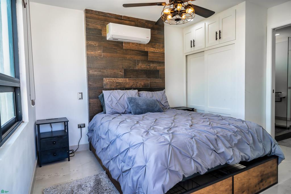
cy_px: 97
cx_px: 146
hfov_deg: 84.0
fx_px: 162
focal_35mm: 20
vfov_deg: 61.9
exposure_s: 1/45
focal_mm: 20
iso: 125
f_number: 4.5
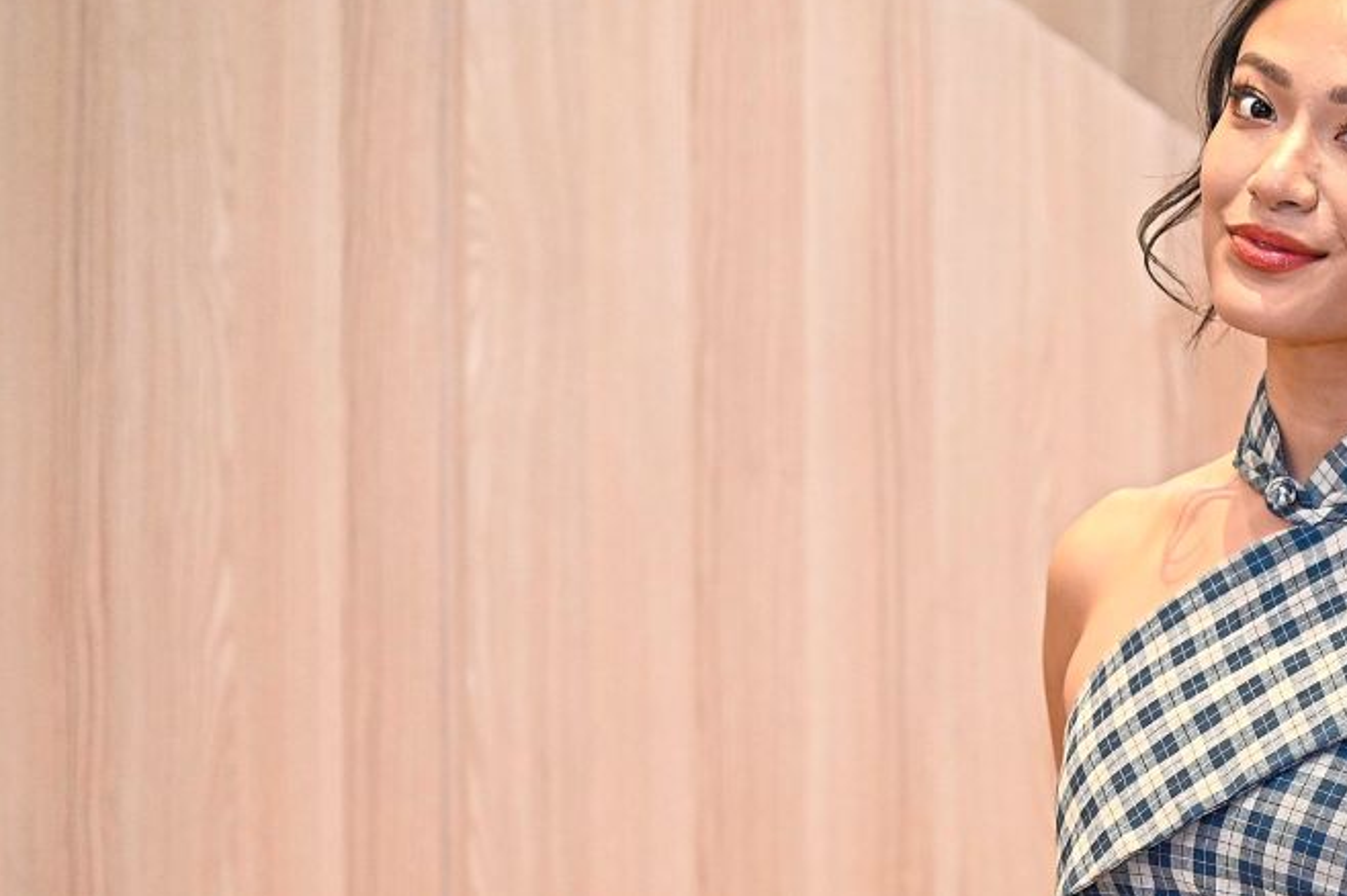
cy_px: 623
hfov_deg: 10.3
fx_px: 7404
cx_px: 1220
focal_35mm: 198
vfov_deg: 6.9
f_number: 4
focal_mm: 105
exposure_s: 1/100
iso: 2500
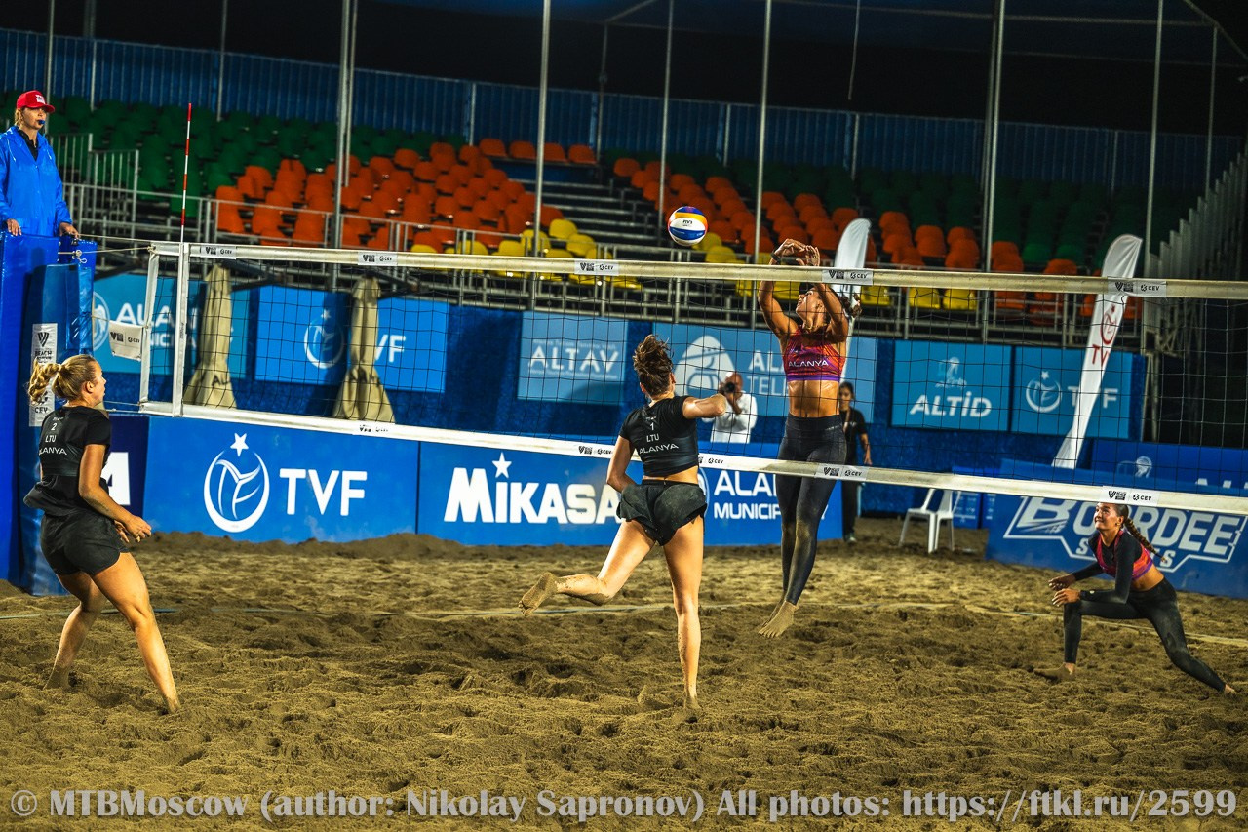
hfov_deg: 22.9
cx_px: 624
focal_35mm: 89
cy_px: 416
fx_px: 3085
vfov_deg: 15.4
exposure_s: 1/1250
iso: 1000
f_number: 3.2
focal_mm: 89
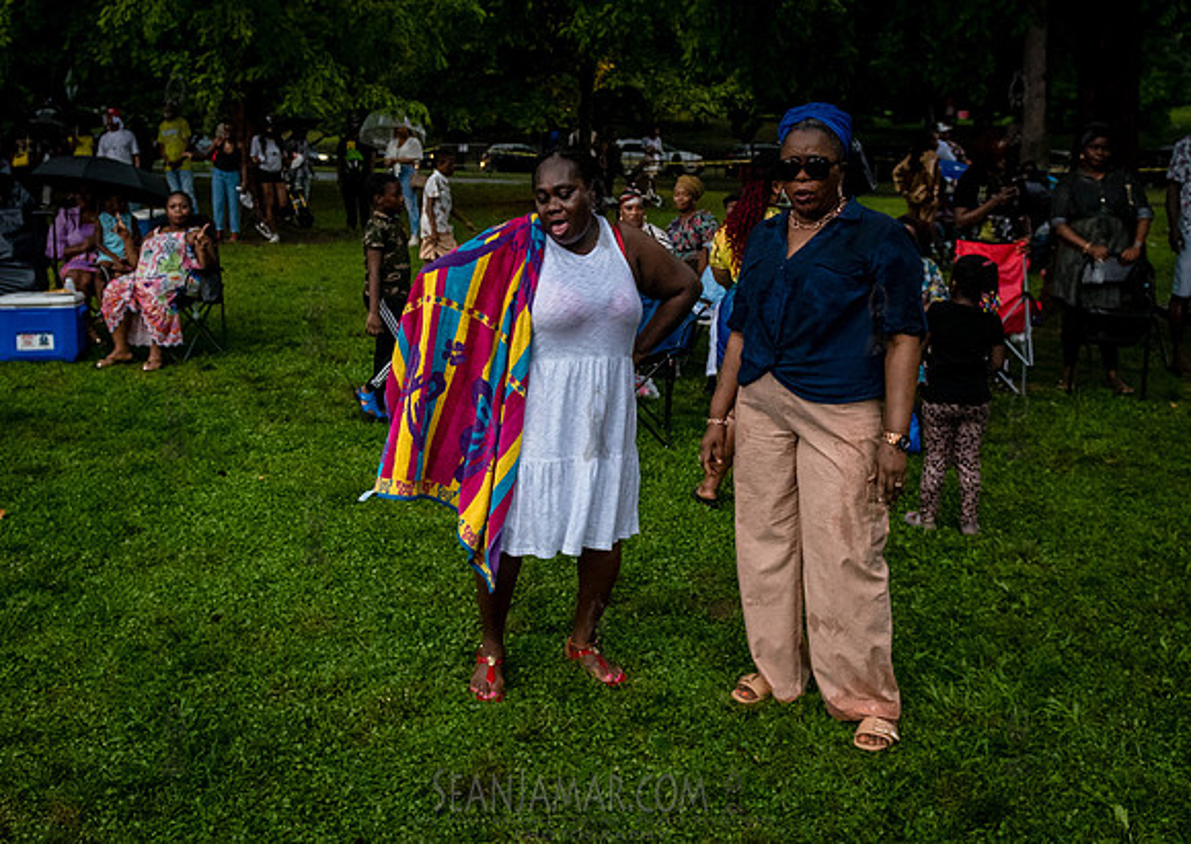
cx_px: 556
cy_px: 349
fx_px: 1323
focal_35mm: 39
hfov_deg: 48.4
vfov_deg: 35.3
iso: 4000
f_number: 3.2
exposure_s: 1/250
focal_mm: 24
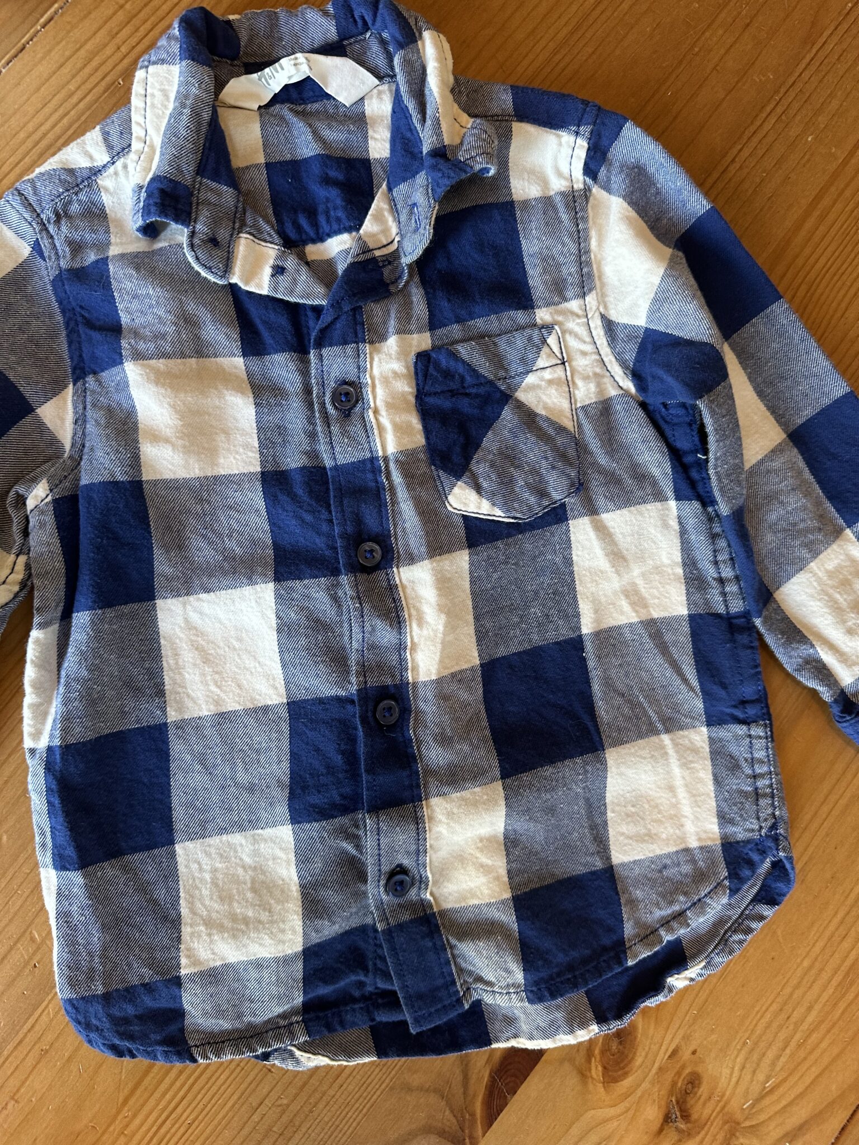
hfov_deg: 56.8
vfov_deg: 71.6
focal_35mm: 24
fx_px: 794
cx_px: 430
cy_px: 572
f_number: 1.78
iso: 200
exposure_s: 1/60
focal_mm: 6.86
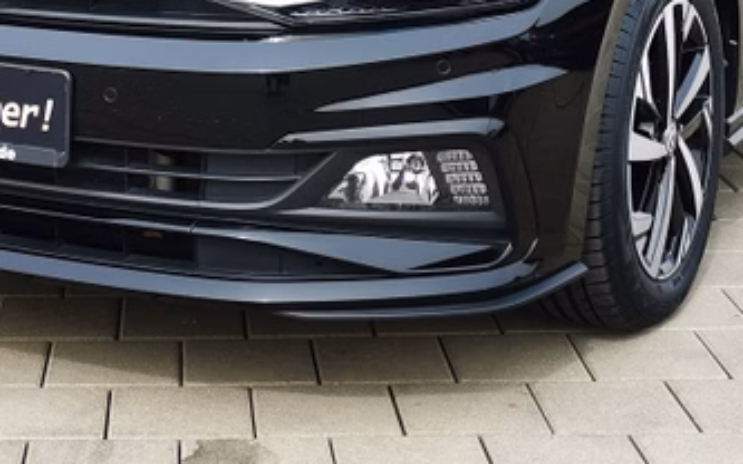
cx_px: 254
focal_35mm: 89
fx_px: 1802
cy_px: -145
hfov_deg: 23.2
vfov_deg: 14.1
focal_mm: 5.58
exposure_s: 1/884
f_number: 1.8
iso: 50
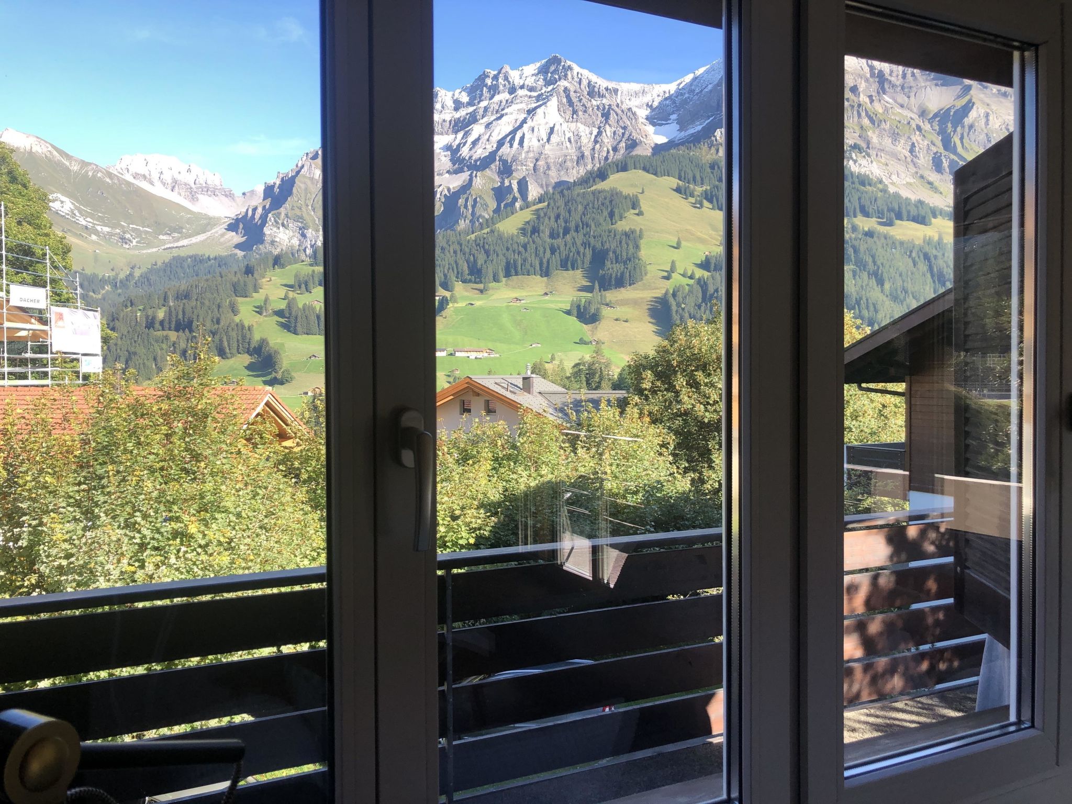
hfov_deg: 63.4
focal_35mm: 28
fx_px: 867
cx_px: 536
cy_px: 402
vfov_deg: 49.7
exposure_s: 1/343
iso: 20
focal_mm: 4
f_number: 1.8
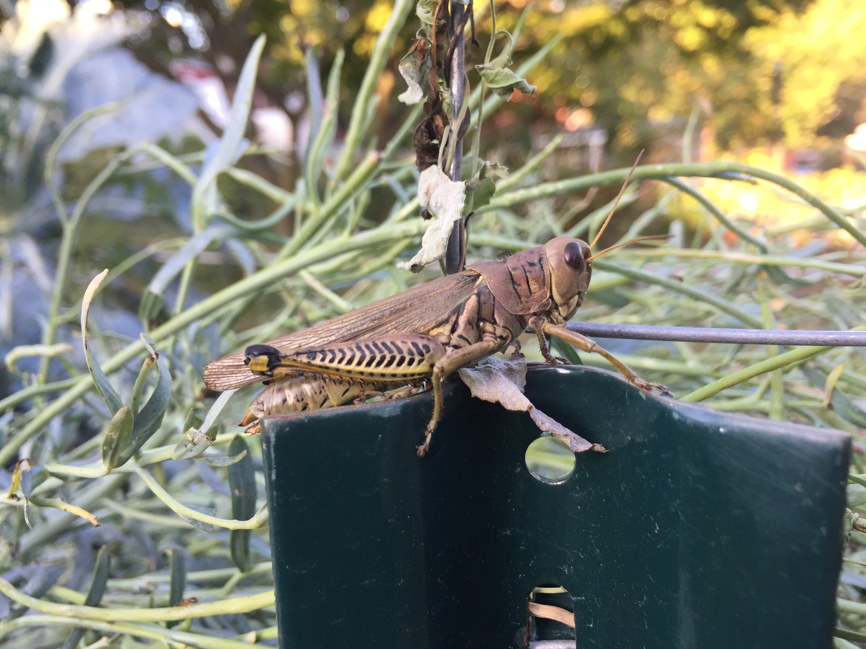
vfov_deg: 48.2
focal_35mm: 29
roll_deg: +3.1
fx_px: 726
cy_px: 324
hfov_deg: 61.7
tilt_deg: -12.7
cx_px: 433
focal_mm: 4.15
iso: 50
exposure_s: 1/120
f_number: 2.2
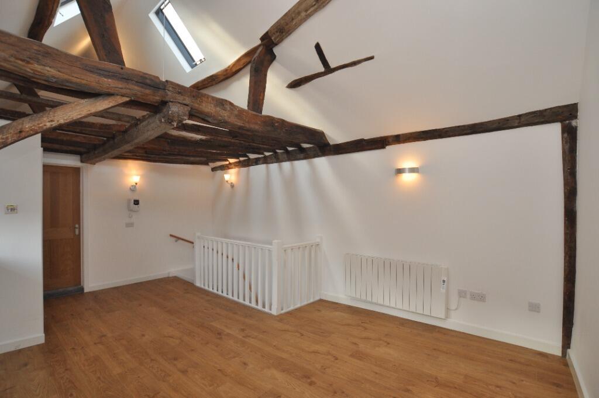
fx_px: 274
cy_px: 199
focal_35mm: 16
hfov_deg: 95.0
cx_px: 300
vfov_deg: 72.0
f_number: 5
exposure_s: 1/100
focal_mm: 11
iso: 400
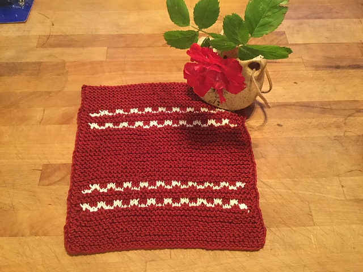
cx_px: 182
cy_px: 136
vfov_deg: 45.4
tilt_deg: -57.5
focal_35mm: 31
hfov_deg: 58.4
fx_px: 325
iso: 320
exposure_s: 1/15
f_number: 2.4
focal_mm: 3.3
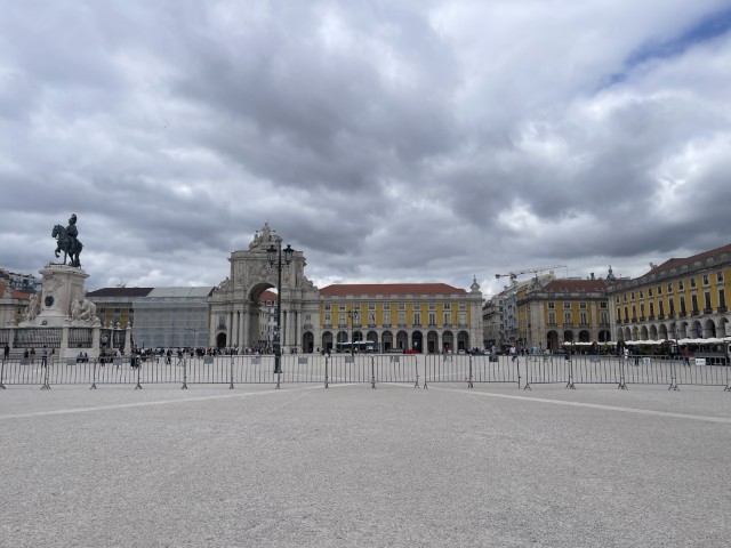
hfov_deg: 69.4
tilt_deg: +8.8
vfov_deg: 54.9
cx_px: 366
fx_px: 528
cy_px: 274
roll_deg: +0.8
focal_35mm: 25
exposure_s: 1/8547
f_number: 1.6
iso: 32
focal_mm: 5.1
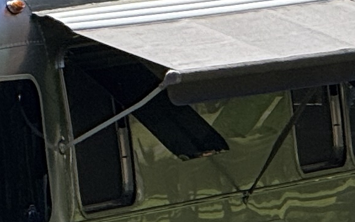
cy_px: 356
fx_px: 8603
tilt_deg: -4.8
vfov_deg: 1.5
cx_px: -193
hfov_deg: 2.4
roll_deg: +1.0
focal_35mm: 889
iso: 64
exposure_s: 1/990
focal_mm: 15.66
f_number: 2.8
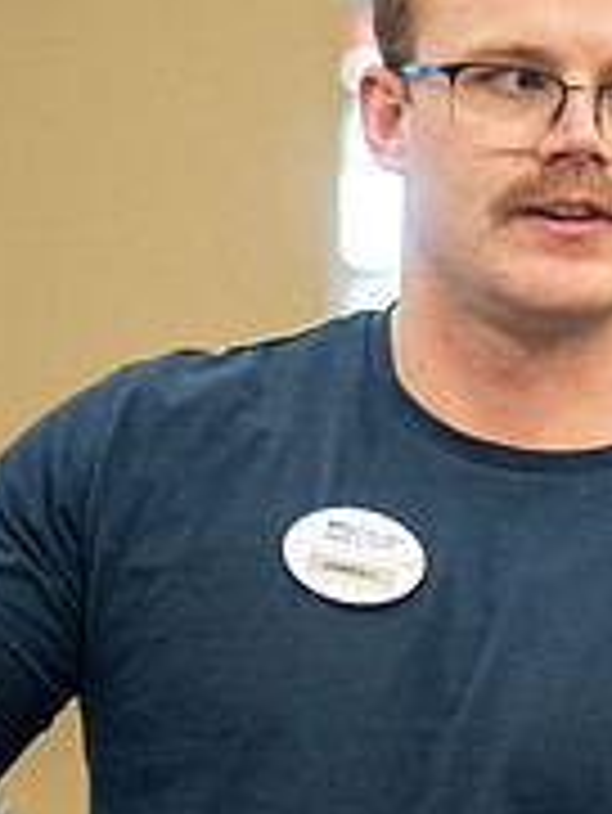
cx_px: 482
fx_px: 3626
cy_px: 614
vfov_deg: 12.8
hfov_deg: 9.6
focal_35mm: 154
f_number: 1.8
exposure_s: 1/500
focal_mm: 50
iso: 4000
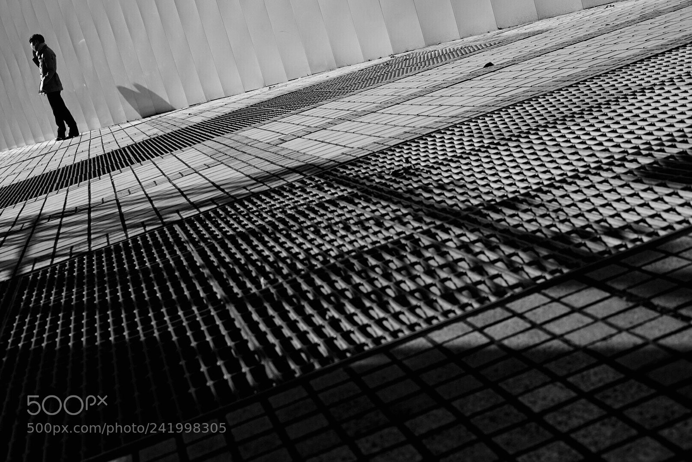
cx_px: 346
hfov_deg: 39.6
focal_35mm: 50
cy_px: 231
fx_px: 962
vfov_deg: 27.0
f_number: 8
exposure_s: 1/1000
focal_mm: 50
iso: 320
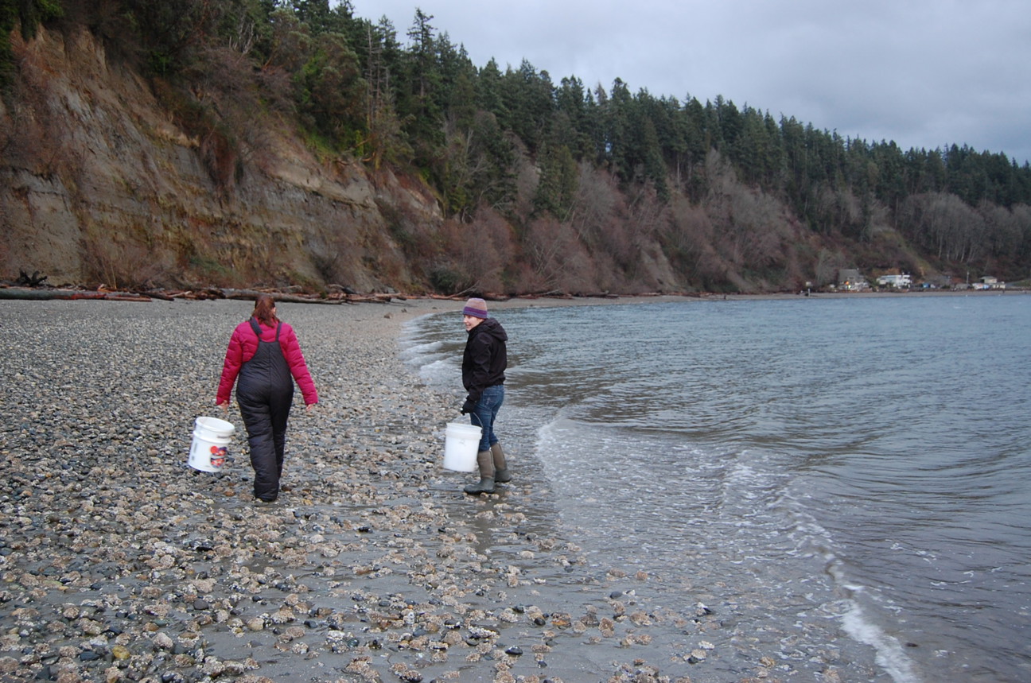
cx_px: 516
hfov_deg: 57.3
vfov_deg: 39.8
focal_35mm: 33
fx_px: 943
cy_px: 342
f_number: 3.8
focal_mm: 22
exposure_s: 1/30
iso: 720
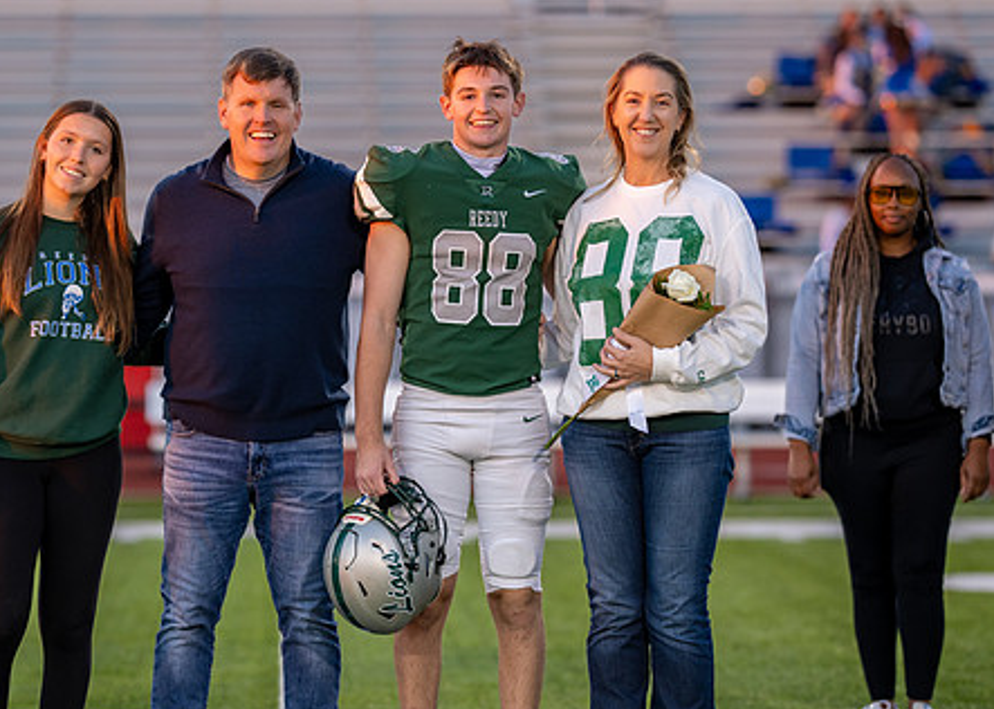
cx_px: 388
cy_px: 359
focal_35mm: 222
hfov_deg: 9.1
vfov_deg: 6.5
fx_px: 6264
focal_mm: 135
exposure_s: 1/500
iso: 400
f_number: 2.2
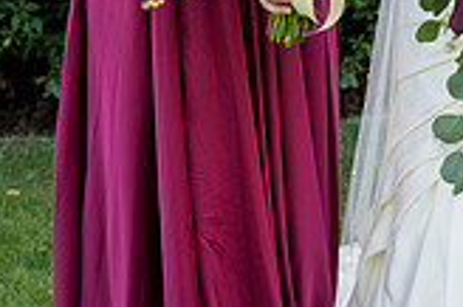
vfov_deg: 7.8
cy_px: -235
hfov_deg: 11.5
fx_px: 2184
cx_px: 728
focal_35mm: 170
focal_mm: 48
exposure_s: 1/320
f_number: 4
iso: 640
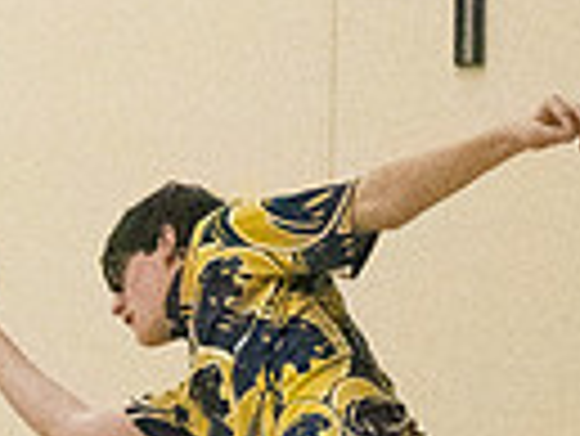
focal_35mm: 452
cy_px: 697
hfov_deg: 4.4
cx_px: 265
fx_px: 7580
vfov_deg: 3.3
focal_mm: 70
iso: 10000
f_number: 4.5
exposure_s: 1/1250
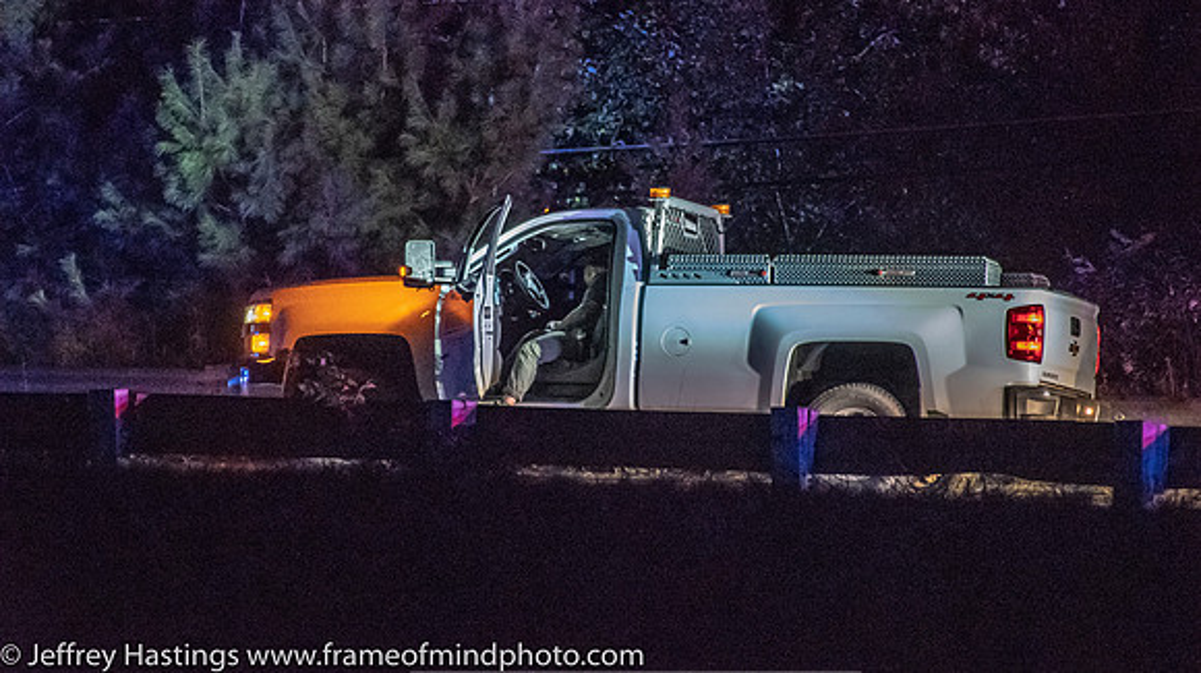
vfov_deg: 4.0
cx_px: 601
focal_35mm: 301
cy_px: 322
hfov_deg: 7.2
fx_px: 9575
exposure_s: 1/60
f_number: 5.6
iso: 16000
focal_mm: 190
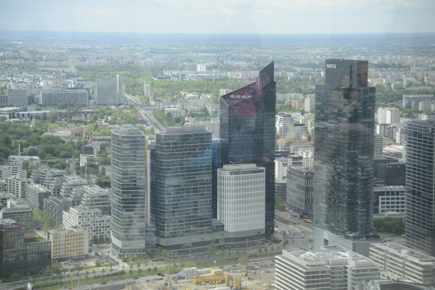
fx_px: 1027
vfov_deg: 16.1
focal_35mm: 85
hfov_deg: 23.9
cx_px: 218
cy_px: 145
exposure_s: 1/1600
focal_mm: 85
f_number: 4.5
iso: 400
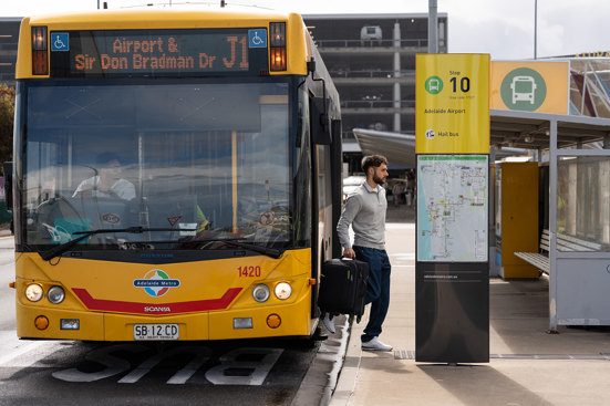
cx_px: 305
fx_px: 1304
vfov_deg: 17.7
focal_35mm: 77
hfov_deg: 26.3
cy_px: 203
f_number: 4
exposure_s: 1/800
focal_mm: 77
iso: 100
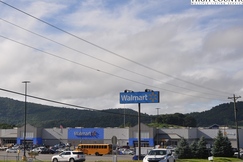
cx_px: 106
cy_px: 85
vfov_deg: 19.5
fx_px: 473
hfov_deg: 28.8
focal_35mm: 70
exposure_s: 1/400
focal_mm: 40
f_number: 10
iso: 200
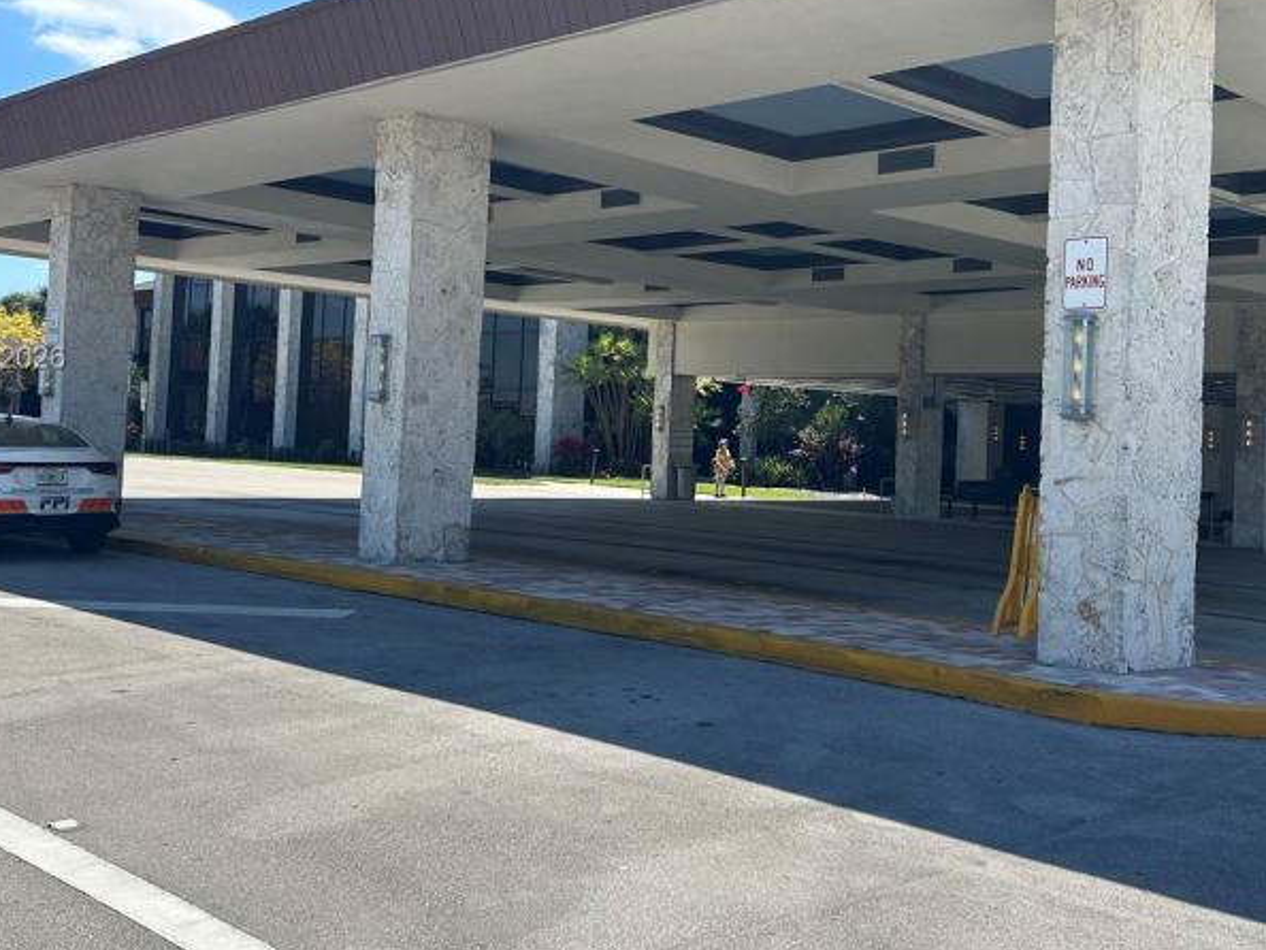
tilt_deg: +1.6
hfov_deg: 44.7
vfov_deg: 34.2
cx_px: 691
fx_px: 1537
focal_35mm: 42
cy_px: 360
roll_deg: -3.0
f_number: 1.5
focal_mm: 5.7
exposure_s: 1/3831
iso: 50
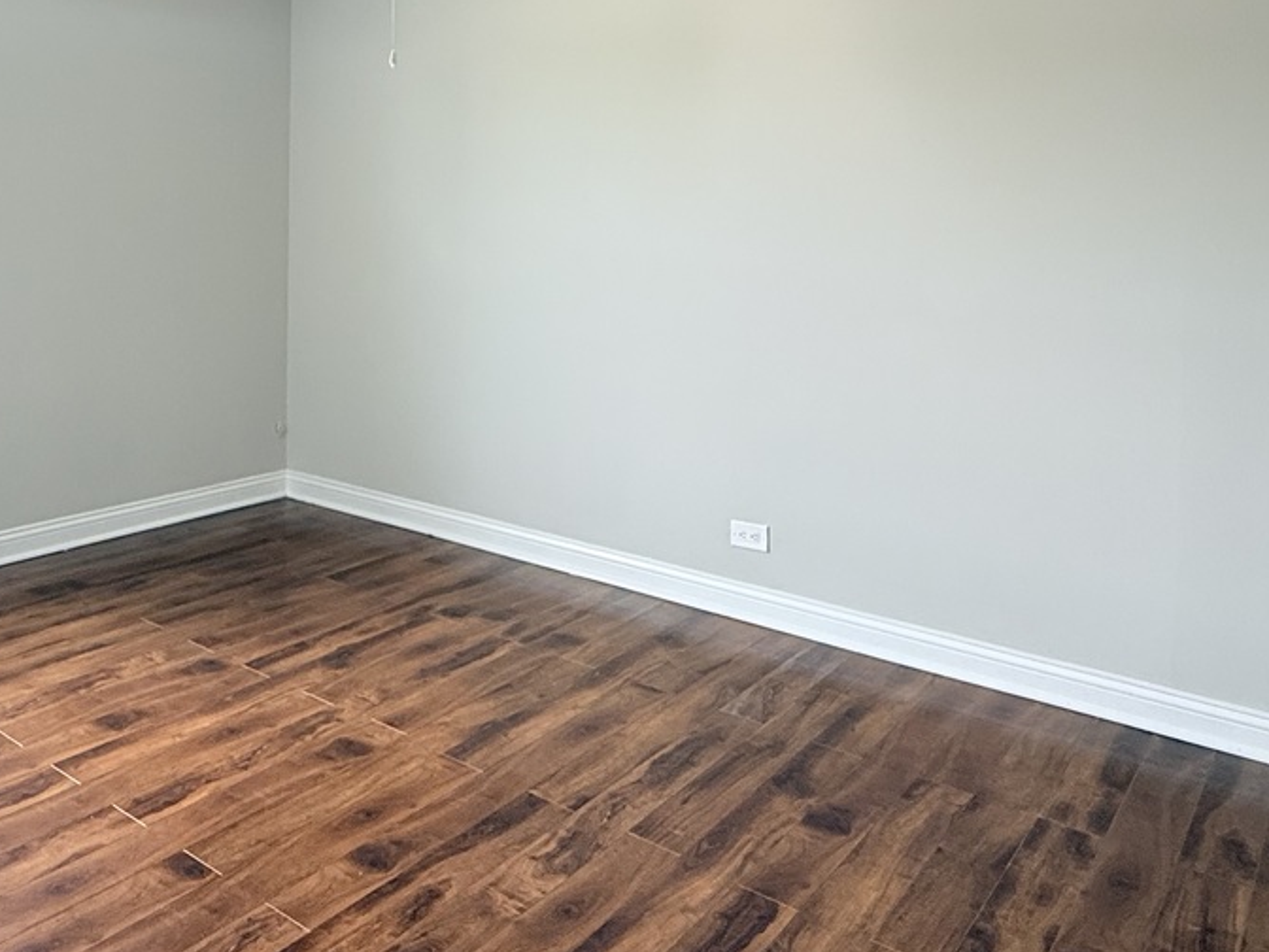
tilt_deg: -1.4
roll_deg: -1.4
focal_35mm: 30
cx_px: 546
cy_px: 253
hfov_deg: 59.7
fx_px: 1100
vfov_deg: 45.4
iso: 200
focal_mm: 2.22
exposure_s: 1/60
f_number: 2.2
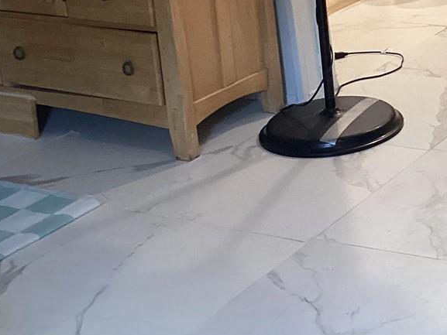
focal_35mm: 86
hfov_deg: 21.0
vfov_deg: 16.5
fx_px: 1111
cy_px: -62
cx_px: 552
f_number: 2.4
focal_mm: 3.3
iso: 200
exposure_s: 1/50
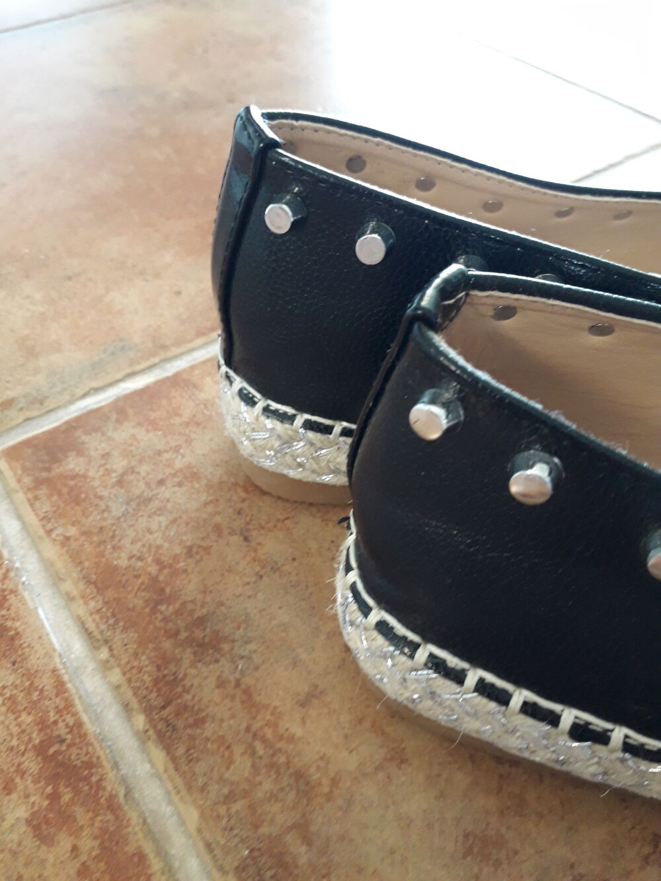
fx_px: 687
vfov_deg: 65.3
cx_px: 330
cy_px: 440
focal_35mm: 27
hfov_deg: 51.4
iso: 200
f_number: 1.9
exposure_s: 1/33
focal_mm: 3.6
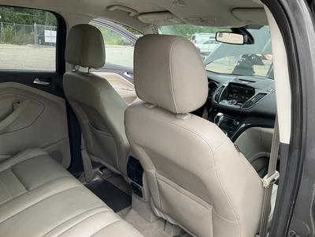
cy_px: 118
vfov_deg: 48.2
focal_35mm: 29
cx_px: 158
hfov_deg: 61.7
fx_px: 264
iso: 16
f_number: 1.8
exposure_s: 1/133
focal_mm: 3
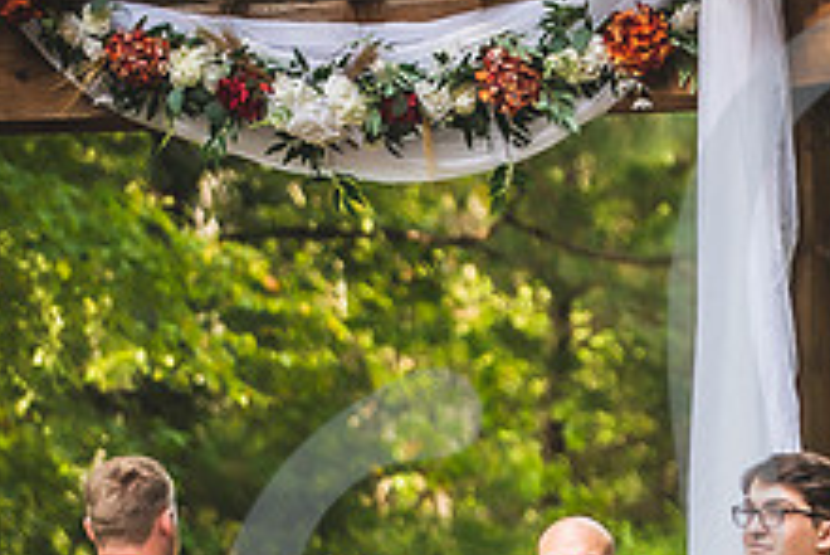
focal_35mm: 343
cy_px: 704
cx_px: 807
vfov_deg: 4.0
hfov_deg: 6.0
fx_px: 7913
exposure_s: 1/640
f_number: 2.8
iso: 500
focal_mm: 130
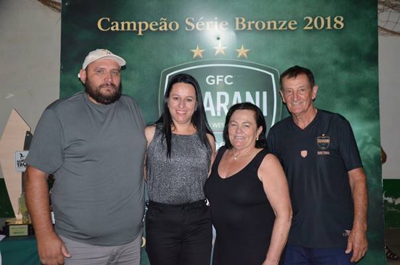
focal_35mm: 42
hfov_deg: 46.5
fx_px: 466
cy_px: 132
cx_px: 200
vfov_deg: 31.8
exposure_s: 1/60
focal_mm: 28
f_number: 4
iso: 3200
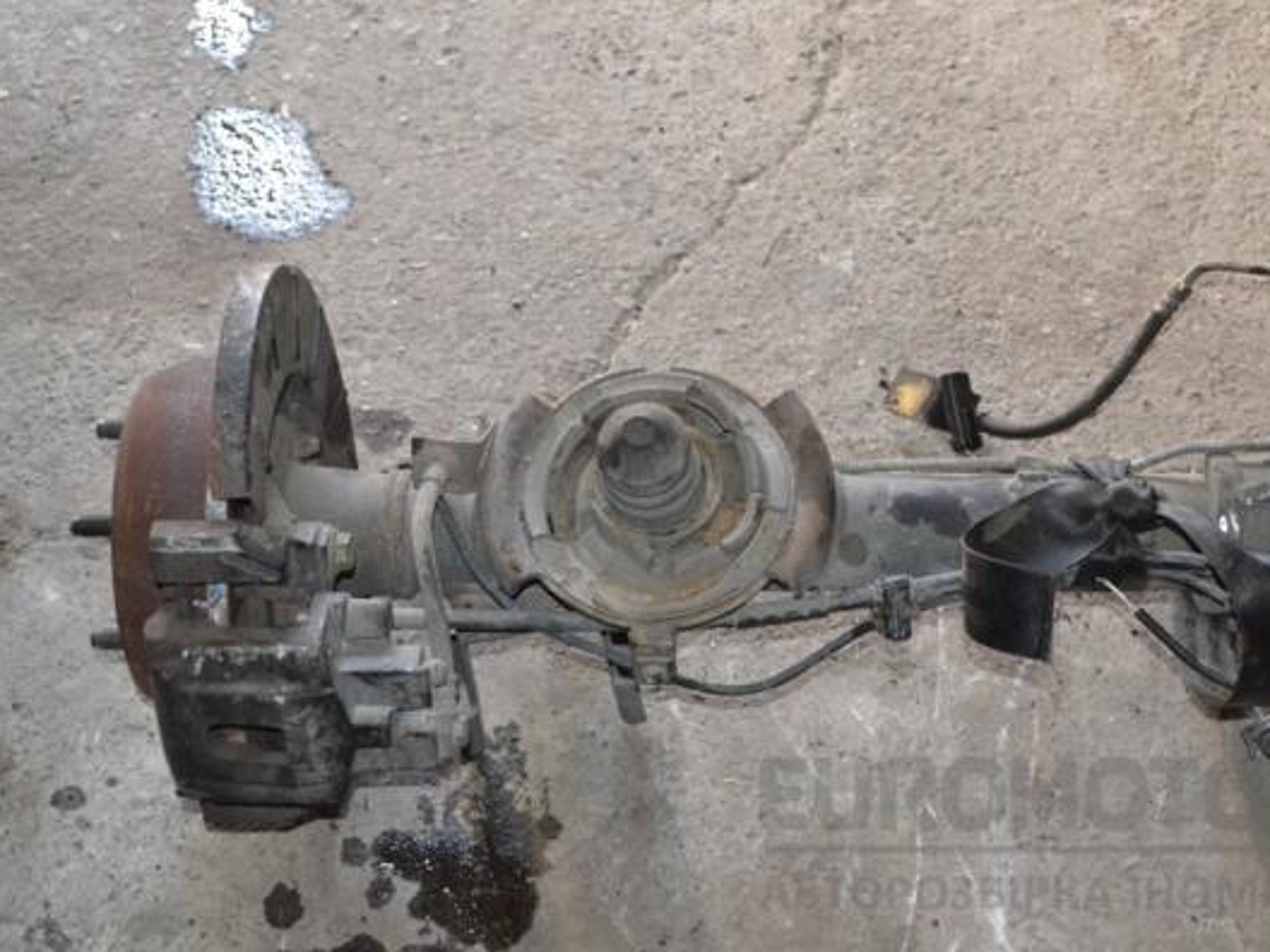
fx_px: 2165
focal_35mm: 59
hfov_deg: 32.7
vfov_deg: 24.8
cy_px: 474
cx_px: 714
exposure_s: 1/80
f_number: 7.1
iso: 3200
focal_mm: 36
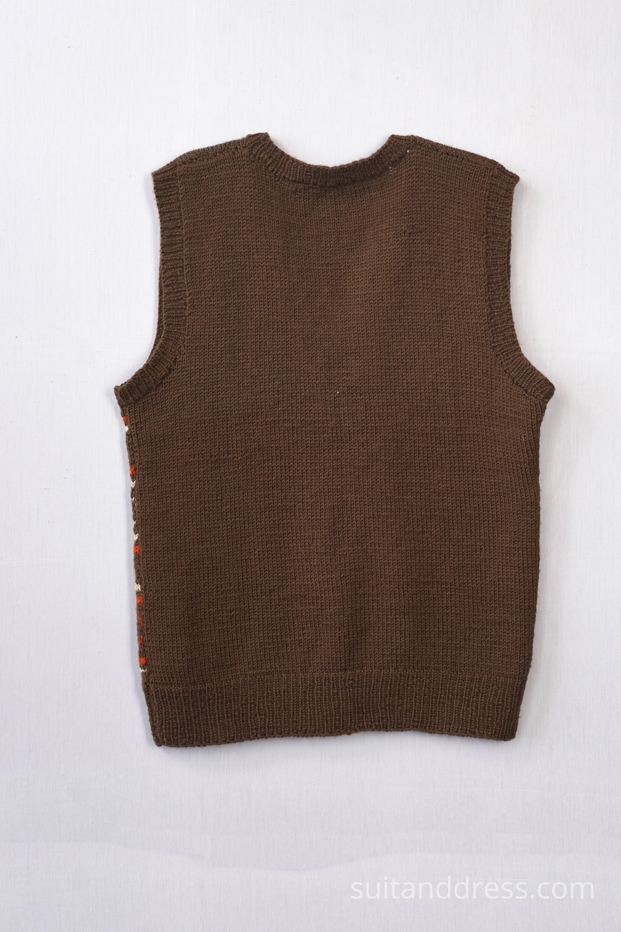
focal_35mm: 48
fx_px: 1242
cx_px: 310
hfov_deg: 28.1
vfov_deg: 41.1
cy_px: 466
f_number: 7.1
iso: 320
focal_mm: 32
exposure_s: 1/60
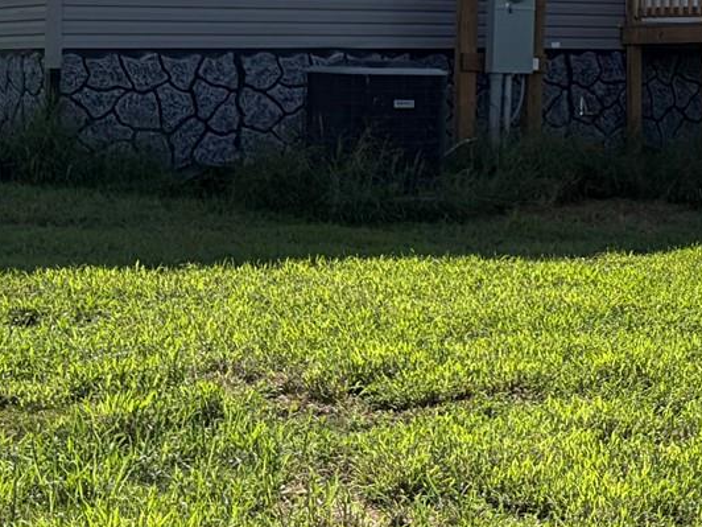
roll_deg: +0.4
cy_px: -11
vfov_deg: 14.5
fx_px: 2028
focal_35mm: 100
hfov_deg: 18.9
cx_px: 773
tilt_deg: +3.2
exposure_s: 1/7813
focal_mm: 5.96
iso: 64
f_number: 1.6
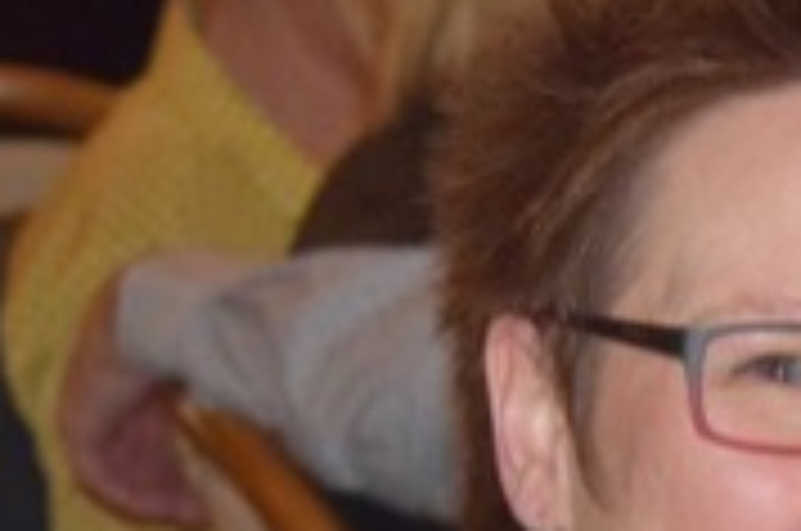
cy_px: 457
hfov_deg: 5.5
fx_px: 8245
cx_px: 1364
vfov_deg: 3.7
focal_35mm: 371
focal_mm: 55
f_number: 5.6
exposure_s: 1/60
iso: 3200
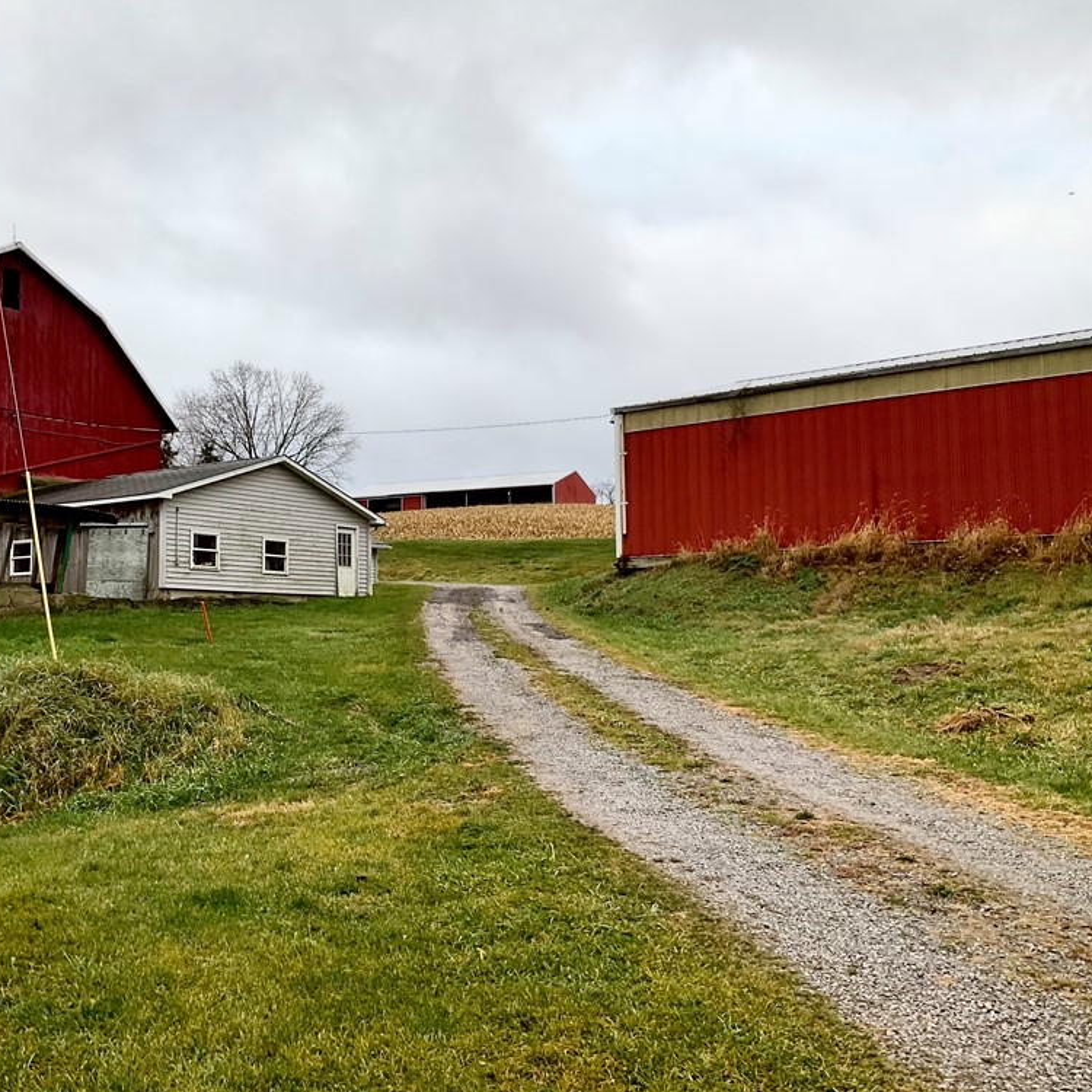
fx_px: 1249
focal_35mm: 35
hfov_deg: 46.9
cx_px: 425
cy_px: 534
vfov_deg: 47.2
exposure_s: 1/120
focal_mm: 3
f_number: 1.8
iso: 20
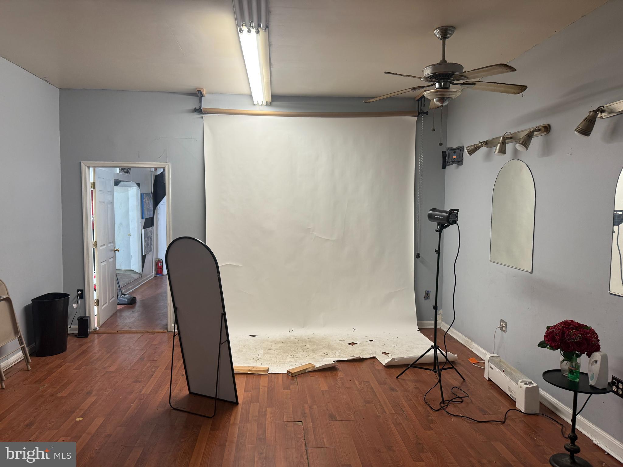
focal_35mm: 24
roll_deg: -1.1
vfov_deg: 56.8
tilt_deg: -3.9
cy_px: 234
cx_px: 312
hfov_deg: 71.6
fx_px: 432
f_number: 1.78
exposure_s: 1/120
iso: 160
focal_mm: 6.76
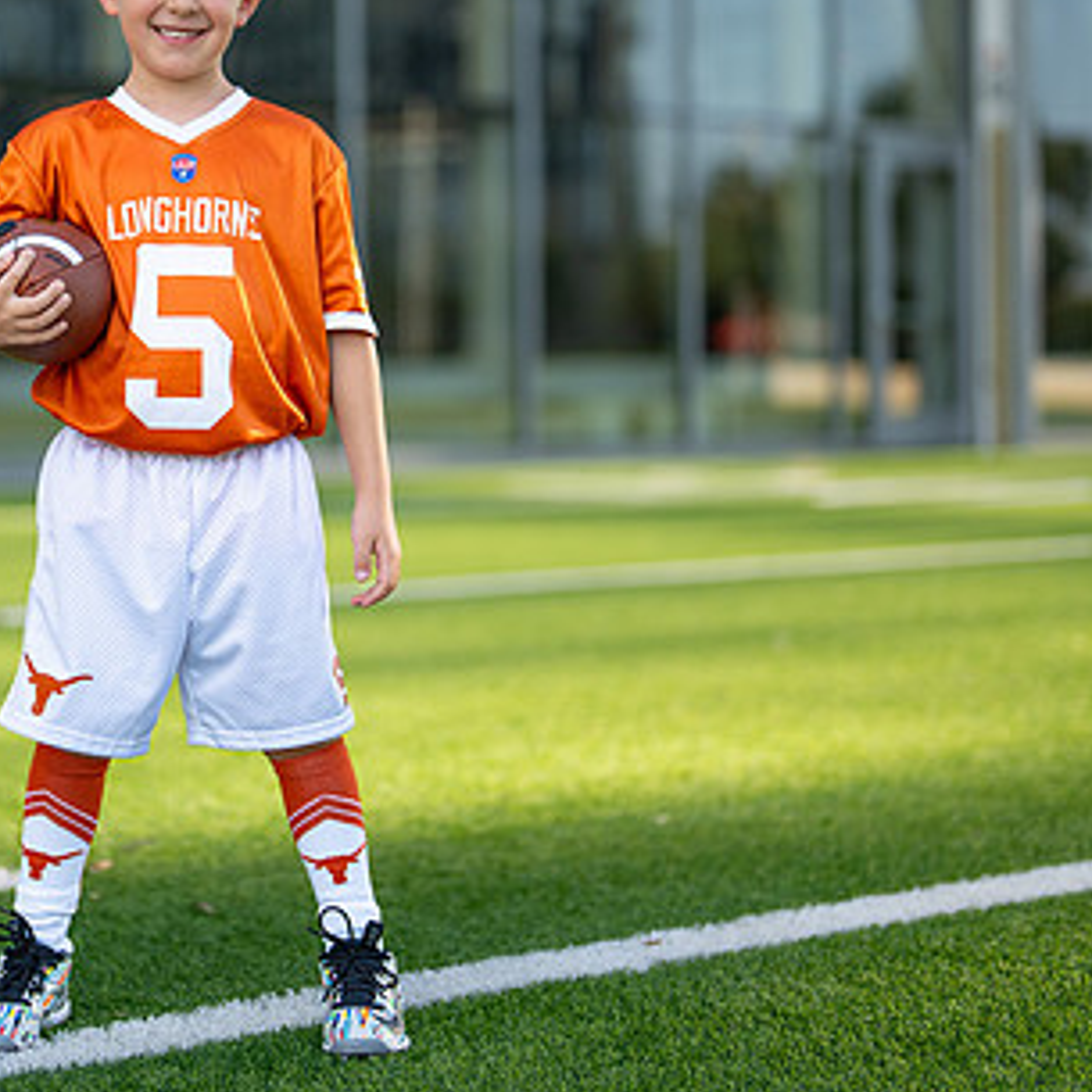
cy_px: 362
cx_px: 220
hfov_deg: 18.5
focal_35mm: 93
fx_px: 3319
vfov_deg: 18.6
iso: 100
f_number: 1.2
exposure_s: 1/2500
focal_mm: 50
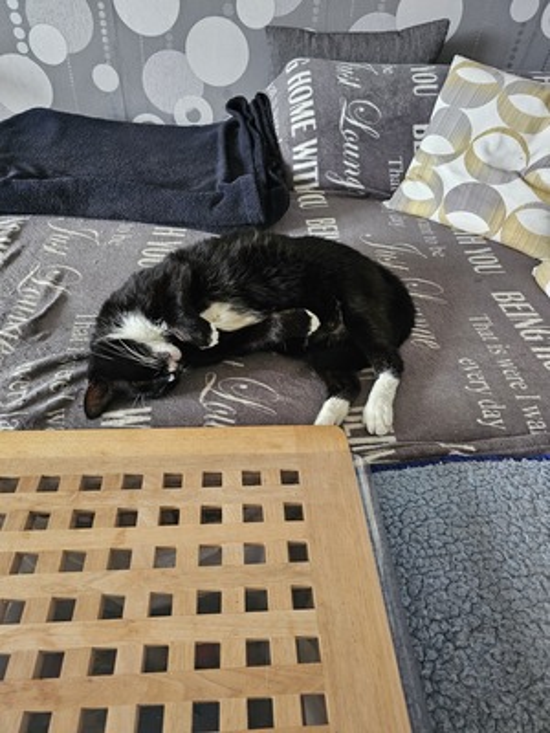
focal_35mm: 23
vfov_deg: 73.9
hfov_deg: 58.9
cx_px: 275
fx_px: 487
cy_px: 366
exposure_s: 1/25
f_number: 1.7
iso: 640
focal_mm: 6.3
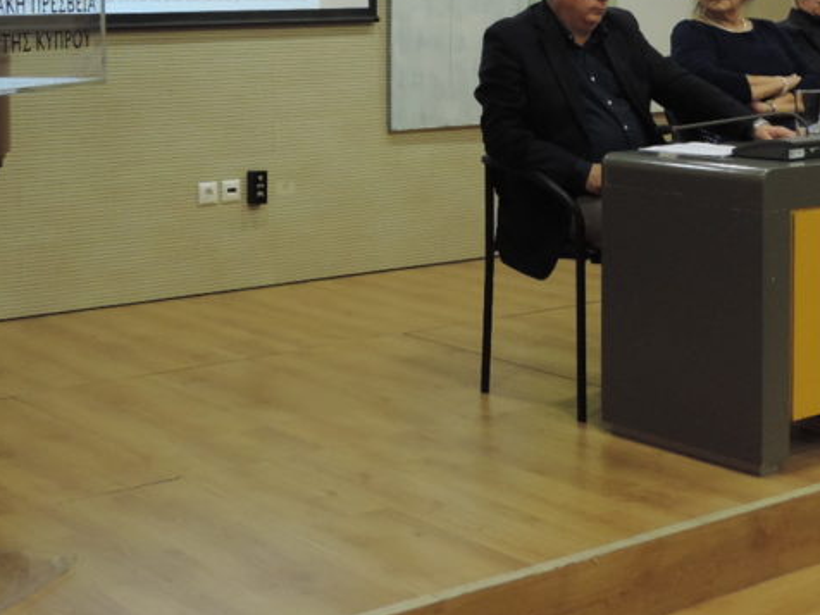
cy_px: 71
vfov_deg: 20.3
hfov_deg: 27.4
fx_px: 1682
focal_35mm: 71
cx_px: 407
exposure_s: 1/50
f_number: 3.2
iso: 400
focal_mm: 5.8
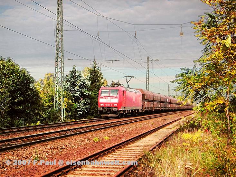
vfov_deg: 23.7
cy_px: 88
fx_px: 423
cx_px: 118
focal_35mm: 62
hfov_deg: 31.2
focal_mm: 10.3
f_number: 3.7
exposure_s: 1/1000
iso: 80
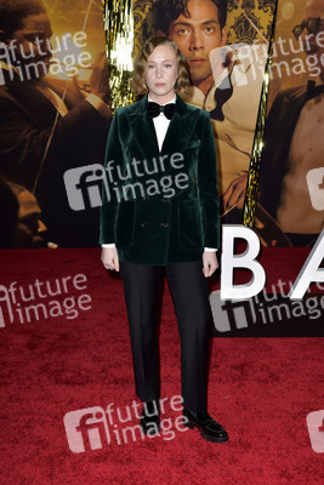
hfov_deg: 26.0
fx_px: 701
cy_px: 242
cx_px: 162
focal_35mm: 52
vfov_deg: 38.2
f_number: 6.3
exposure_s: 1/250
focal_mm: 52
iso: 800
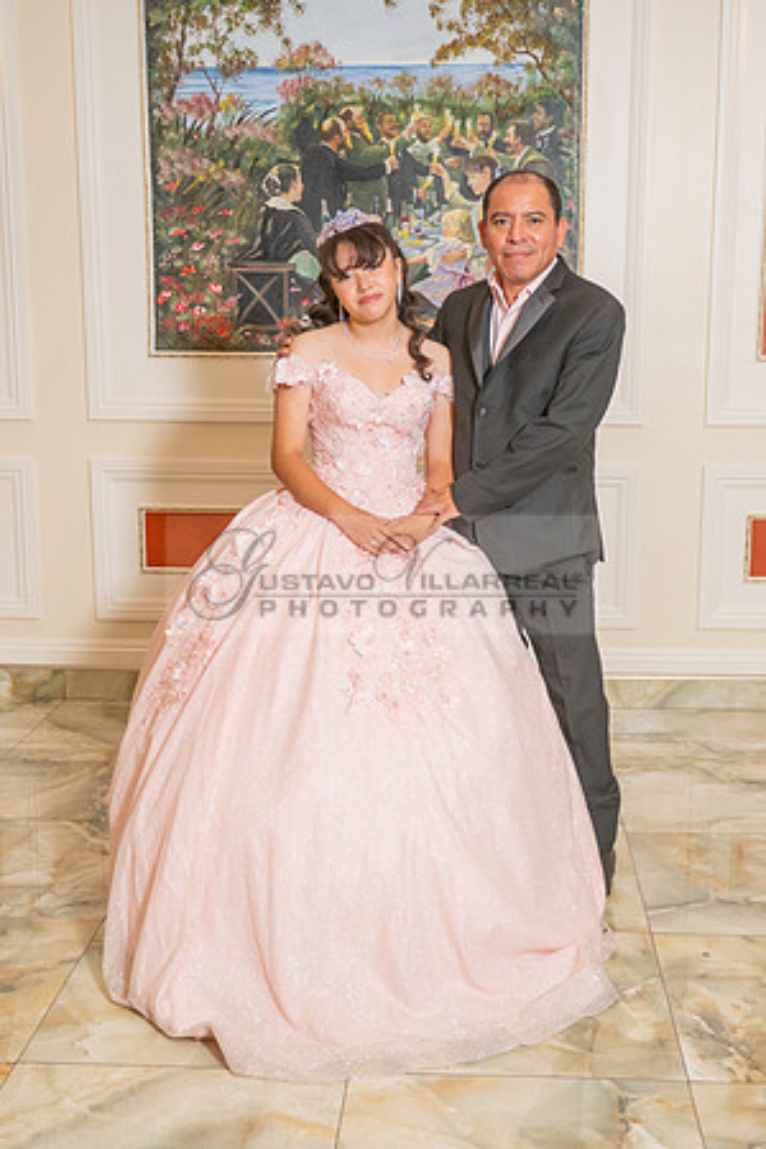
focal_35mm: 45
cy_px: 565
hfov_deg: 29.5
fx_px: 1451
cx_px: 427
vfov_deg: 43.2
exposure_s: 1/200
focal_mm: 27
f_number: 2.8
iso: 320
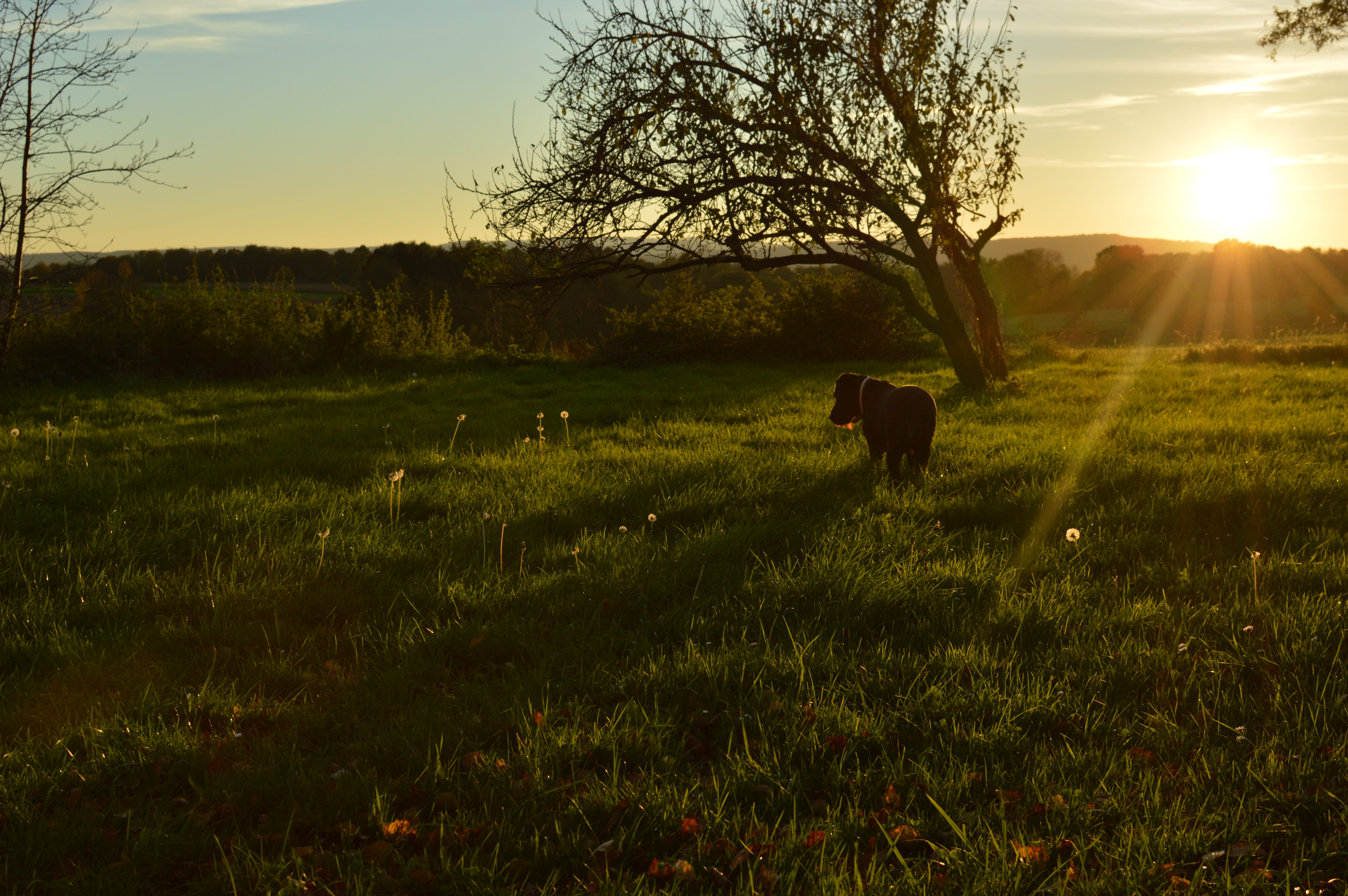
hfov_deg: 37.9
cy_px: 448
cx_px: 674
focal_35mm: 52
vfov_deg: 25.7
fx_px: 1964
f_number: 8
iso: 200
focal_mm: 35
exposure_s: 1/640
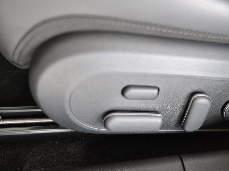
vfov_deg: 39.7
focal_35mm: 36
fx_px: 238
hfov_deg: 49.5
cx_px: 169
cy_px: 83
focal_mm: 5.4
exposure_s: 1/100
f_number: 1.8
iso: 500
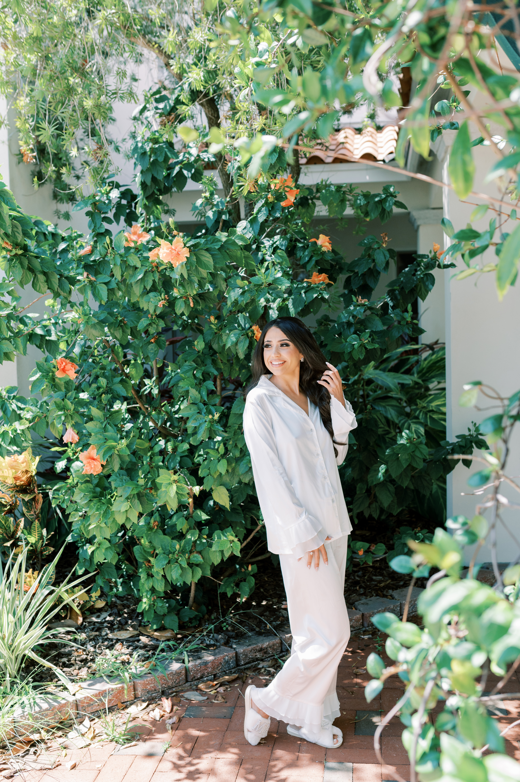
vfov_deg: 54.5
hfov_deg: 37.8
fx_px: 759
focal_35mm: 35
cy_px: 391
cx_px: 260
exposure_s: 1/1250
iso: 500
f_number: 3.5
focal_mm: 35
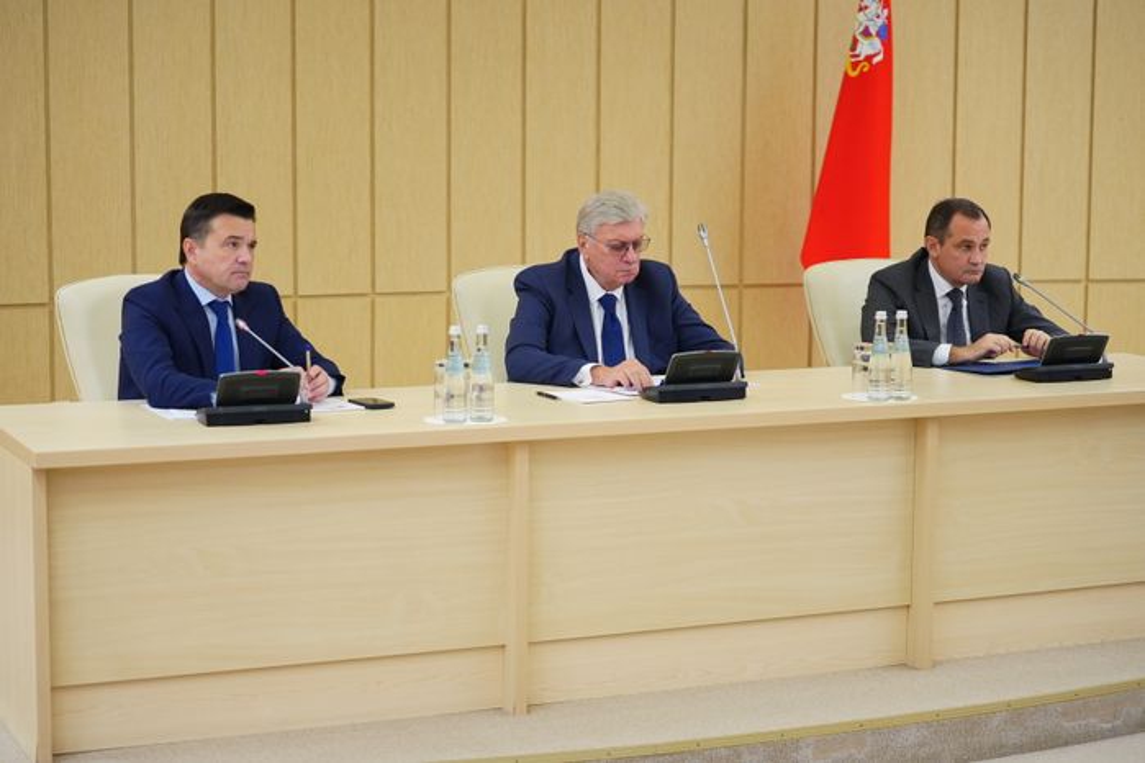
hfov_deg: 28.8
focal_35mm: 70
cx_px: 572
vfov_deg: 19.5
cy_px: 382
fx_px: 2226
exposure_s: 1/250
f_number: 2.8
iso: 2000
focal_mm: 70
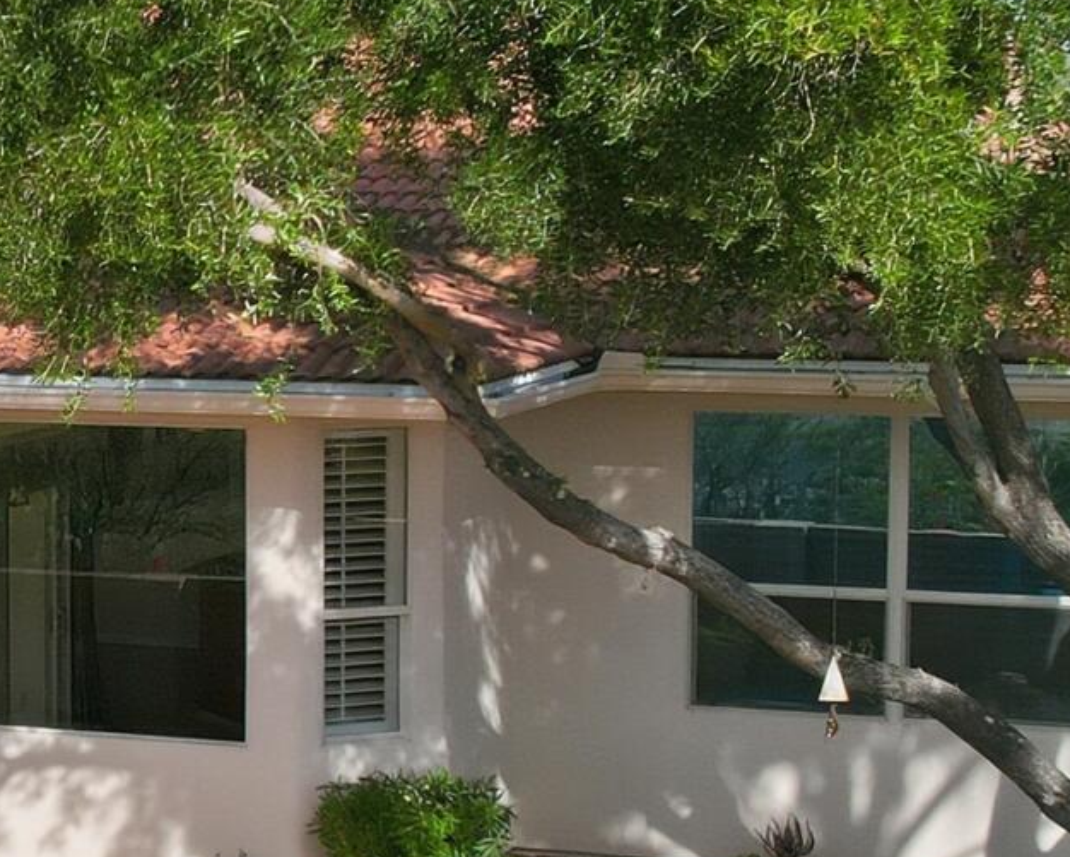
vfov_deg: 15.5
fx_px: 3136
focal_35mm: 99
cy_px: 479
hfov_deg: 18.7
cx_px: -72
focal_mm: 8.4
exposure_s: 1/2500
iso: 120
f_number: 2.8
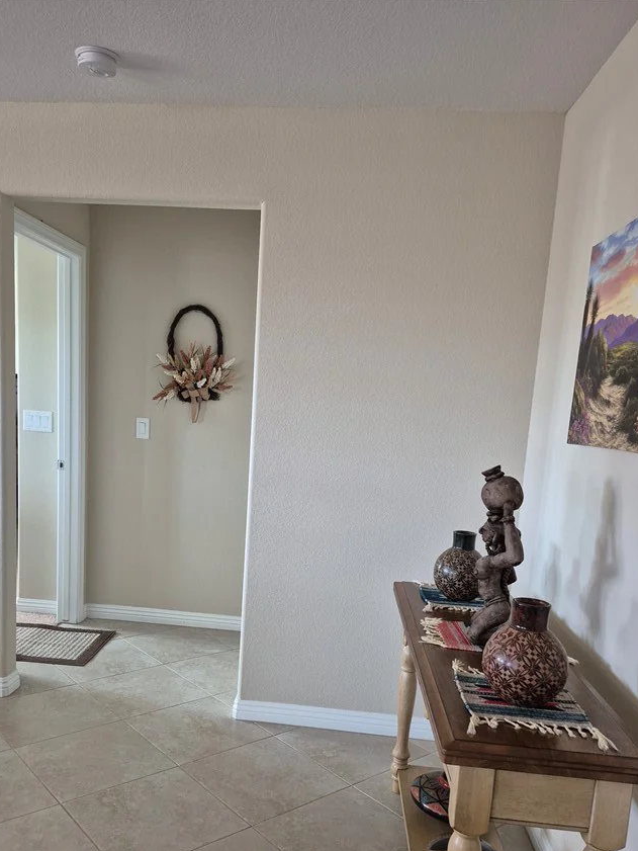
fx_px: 688
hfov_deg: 49.6
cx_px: 277
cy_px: 514
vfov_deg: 62.8
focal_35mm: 28
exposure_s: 1/60
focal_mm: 5.4
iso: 640
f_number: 1.8
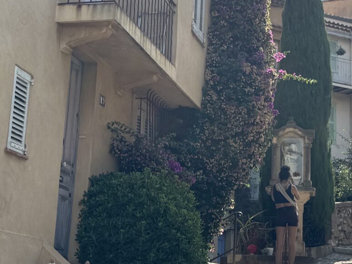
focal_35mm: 79
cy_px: 96
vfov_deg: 18.6
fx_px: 803
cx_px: 211
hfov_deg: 24.7
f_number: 1.78
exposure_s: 1/3413
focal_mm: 6.76
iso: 80
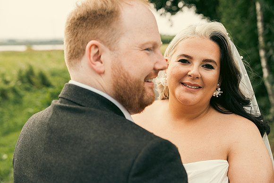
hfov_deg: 41.1
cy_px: 92
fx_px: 365
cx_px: 137
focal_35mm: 48
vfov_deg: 28.1
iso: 125
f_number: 3.5
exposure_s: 1/320
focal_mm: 48
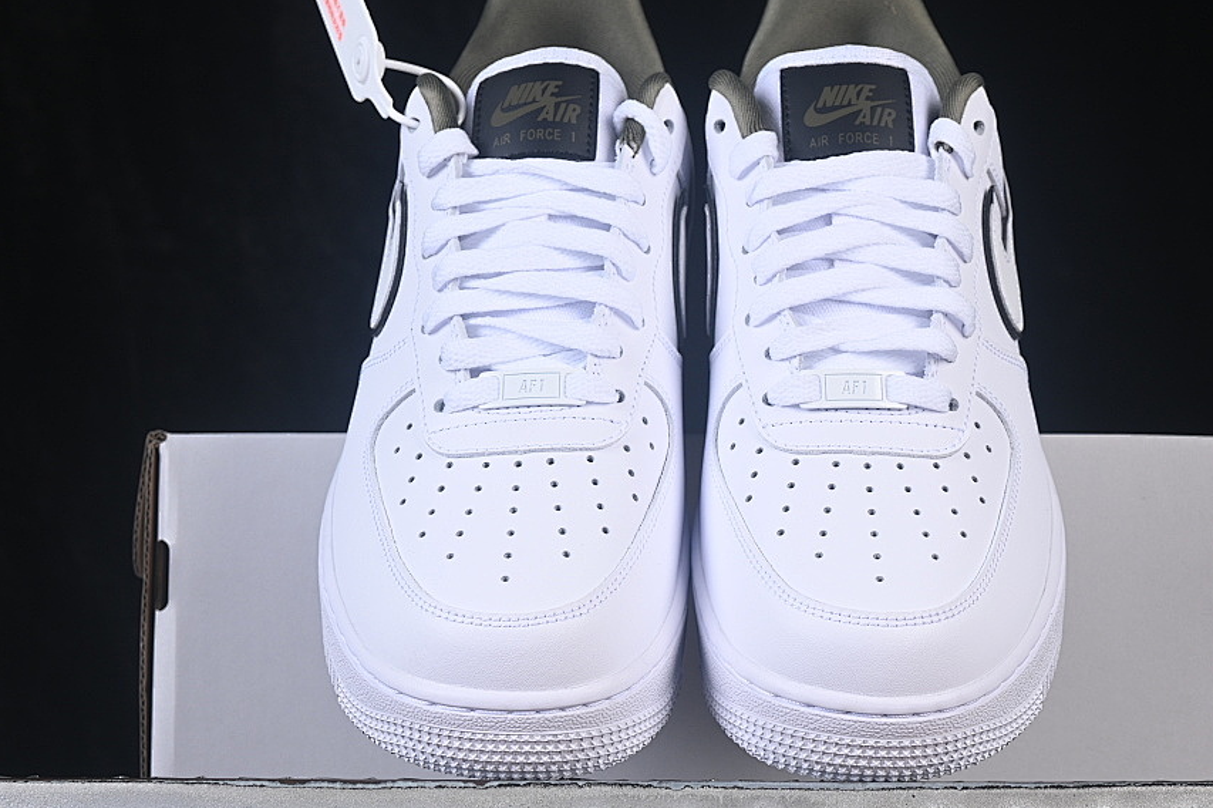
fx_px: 3200
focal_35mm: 95
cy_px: 462
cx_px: 705
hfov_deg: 21.4
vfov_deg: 14.4
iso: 160
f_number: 8
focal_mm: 50
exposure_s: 1/80
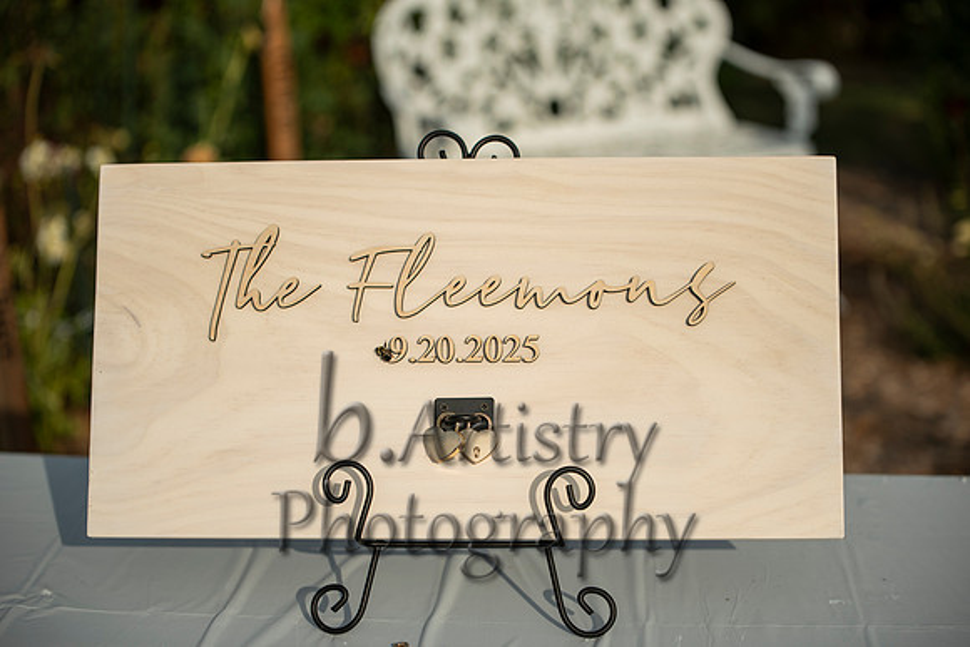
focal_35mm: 75
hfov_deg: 27.0
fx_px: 2021
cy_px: 324
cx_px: 485
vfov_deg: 18.2
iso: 125
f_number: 2.8
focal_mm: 75
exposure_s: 1/2000
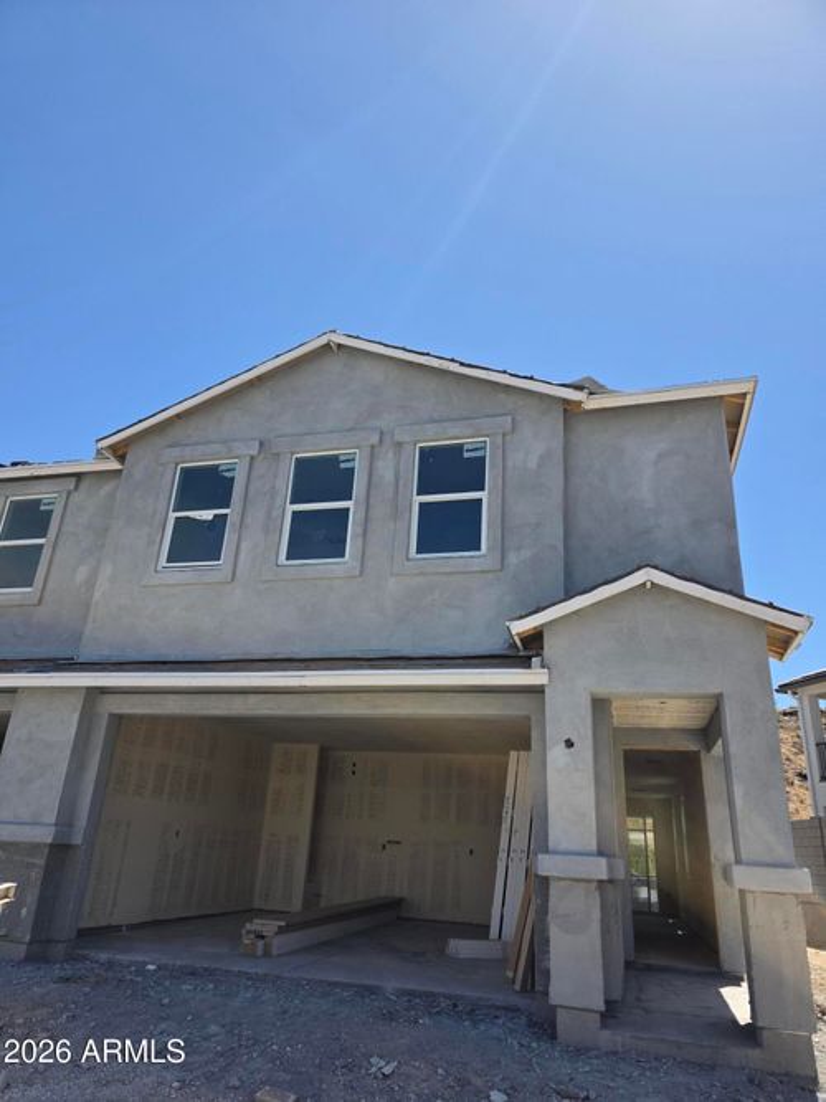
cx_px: 413
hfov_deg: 58.9
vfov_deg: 73.9
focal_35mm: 23
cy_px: 551
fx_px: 732
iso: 80
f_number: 1.7
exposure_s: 1/4650
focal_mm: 6.3
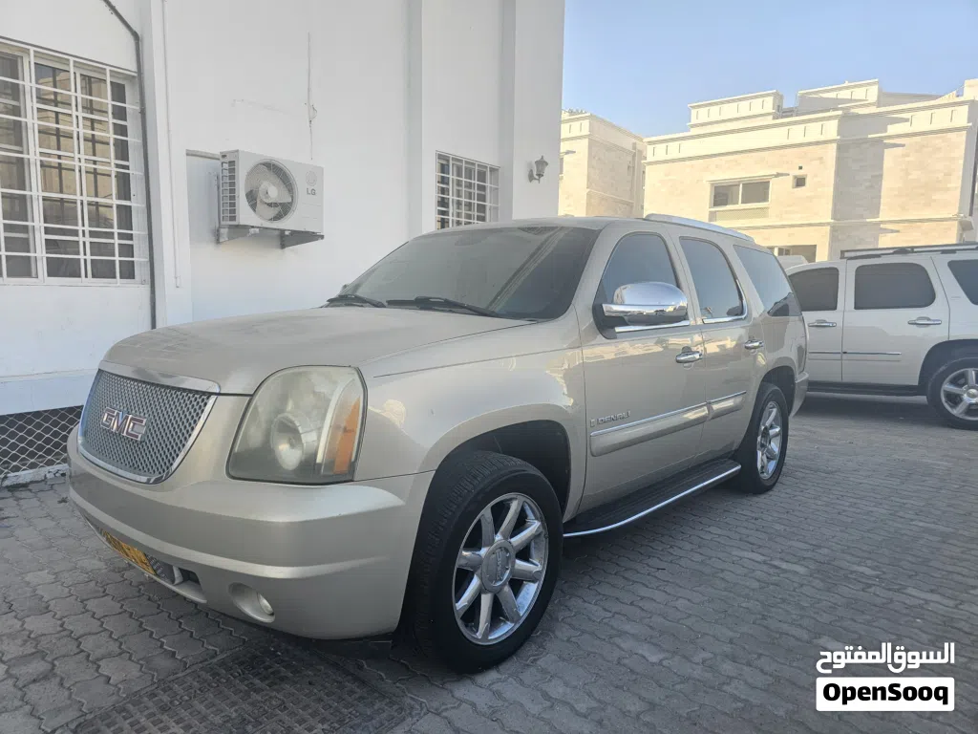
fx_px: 650
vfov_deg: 58.9
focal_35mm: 23
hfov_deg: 73.9
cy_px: 367
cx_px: 489
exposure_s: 1/180
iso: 25
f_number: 1.7
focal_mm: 6.3
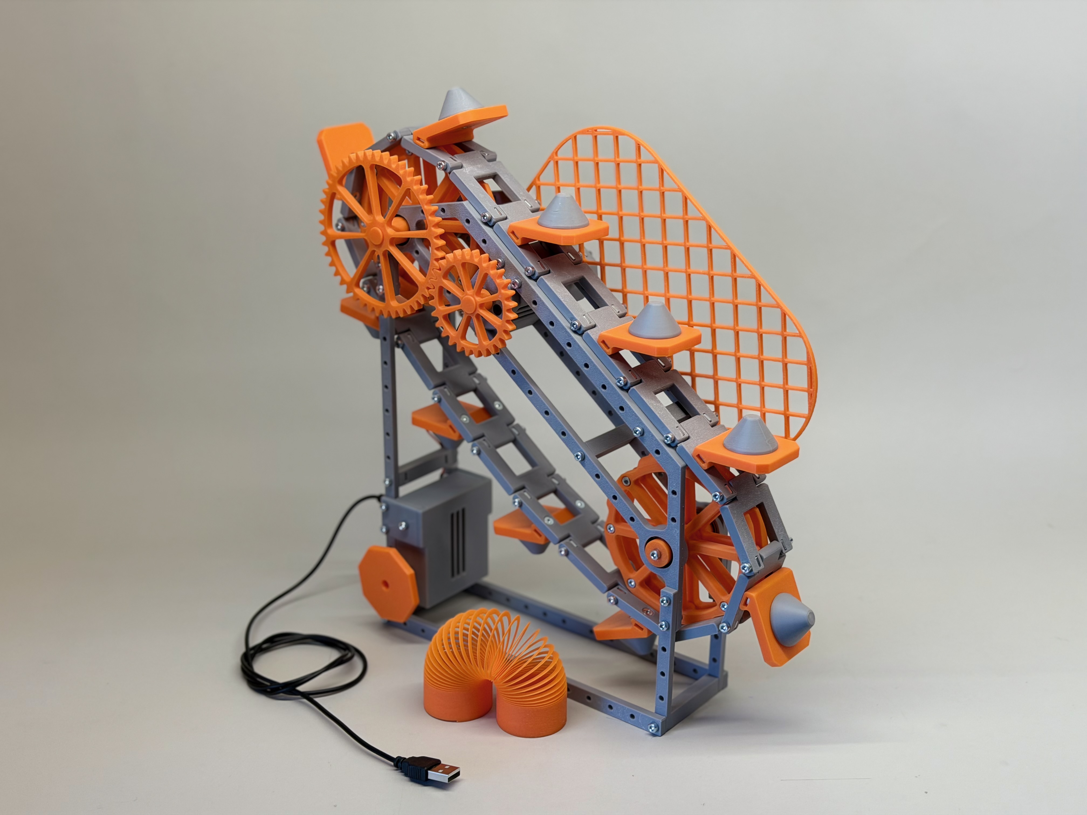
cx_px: 544
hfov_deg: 39.7
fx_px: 1507
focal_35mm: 48
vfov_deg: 30.3
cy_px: 408
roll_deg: -0.4
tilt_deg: -22.3
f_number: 1.78
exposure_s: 1/50
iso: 50
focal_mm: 6.76
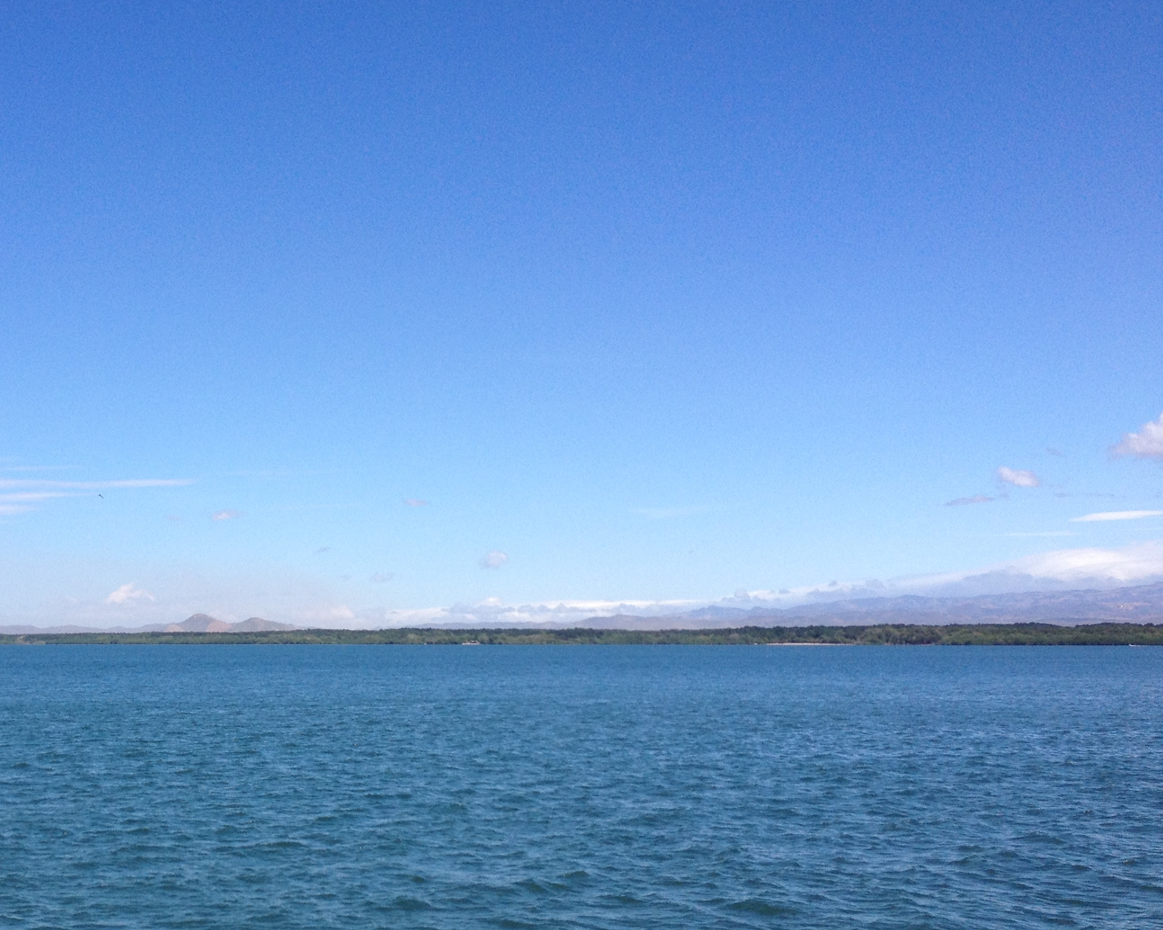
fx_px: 1859
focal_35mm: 54
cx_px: 261
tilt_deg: -2.2
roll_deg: +0.4
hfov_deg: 33.9
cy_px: 621
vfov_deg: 27.9
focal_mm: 4.28
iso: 50
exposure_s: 1/2123
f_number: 2.4
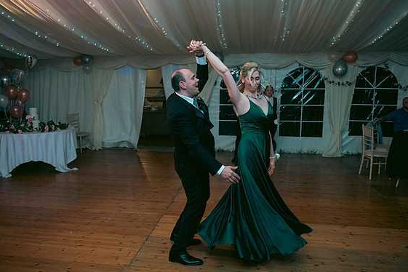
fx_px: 340
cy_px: 136
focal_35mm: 30
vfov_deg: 43.6
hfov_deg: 61.9
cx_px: 198
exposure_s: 1/160
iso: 800
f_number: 3.5
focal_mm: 29
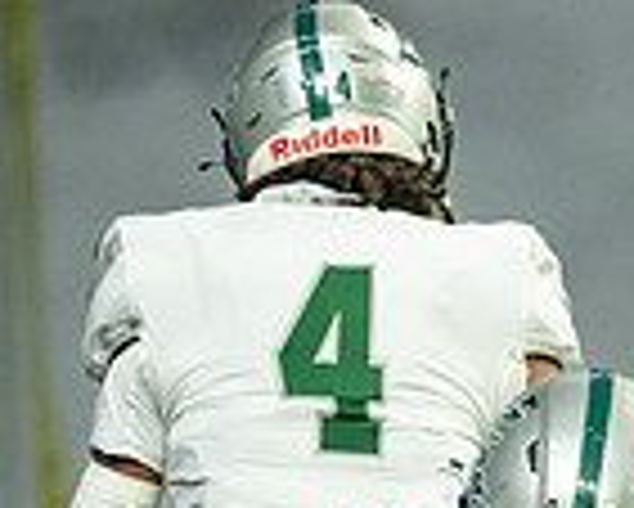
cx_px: 389
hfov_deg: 2.0
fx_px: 18514
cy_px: 884
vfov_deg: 1.6
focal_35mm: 986
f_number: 2.8
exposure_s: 1/1250
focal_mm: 200
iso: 4000
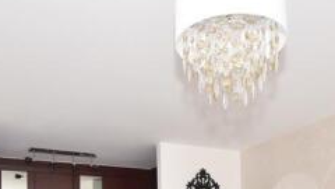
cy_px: 242
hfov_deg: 47.4
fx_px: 382
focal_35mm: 43
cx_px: 170
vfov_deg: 24.4
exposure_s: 1/60
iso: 500
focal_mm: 10
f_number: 8
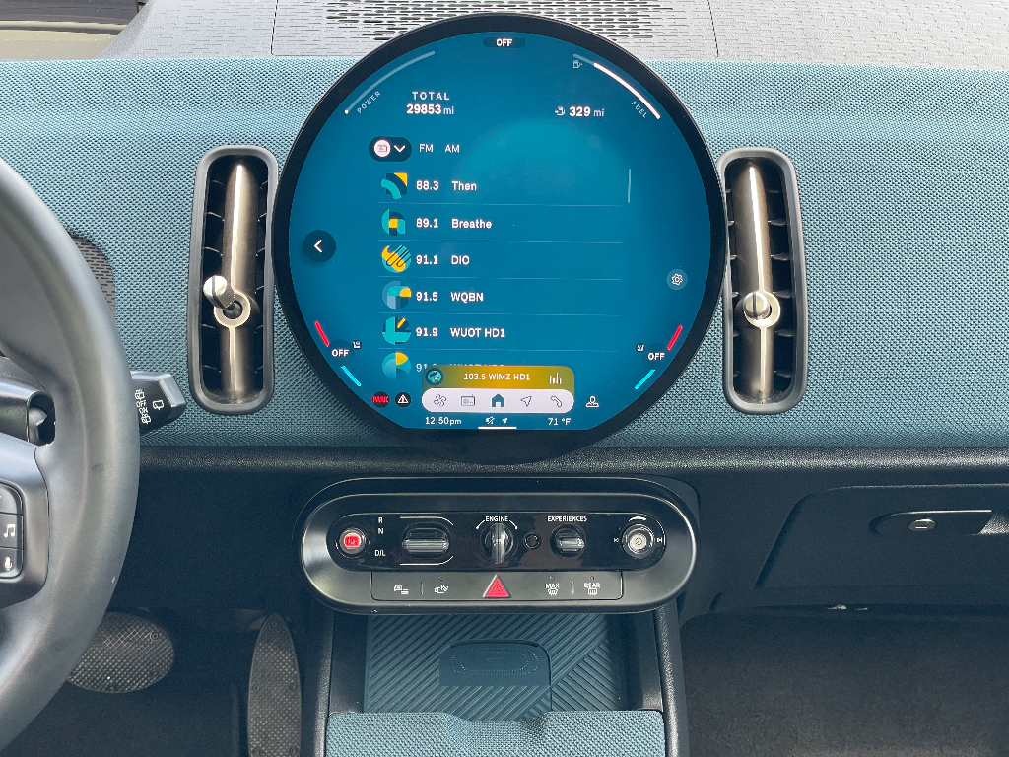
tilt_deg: -26.3
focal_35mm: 52
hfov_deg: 36.8
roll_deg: -0.3
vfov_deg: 28.0
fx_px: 1516
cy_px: 378
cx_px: 504
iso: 64
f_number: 2
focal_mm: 6
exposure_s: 1/99
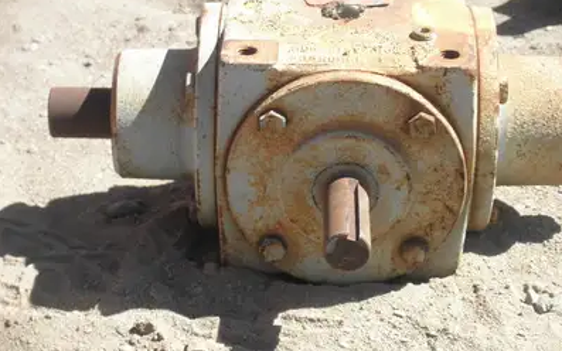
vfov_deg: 9.1
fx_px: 2205
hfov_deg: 14.5
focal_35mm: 144
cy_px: 181
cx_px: 282
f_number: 4.8
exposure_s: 1/250
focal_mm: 23.8
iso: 64
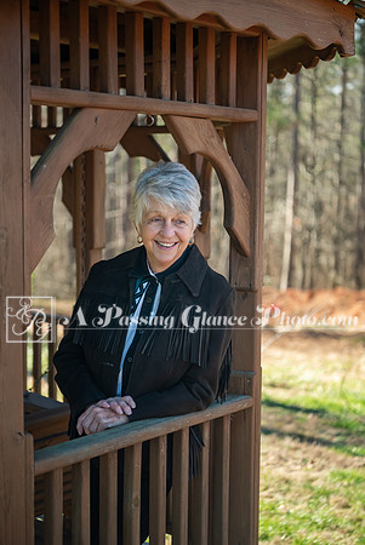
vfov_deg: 30.9
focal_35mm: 65
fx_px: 986
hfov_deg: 21.0
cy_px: 272
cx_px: 182
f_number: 2.8
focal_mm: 65
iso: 1000
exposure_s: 1/2000
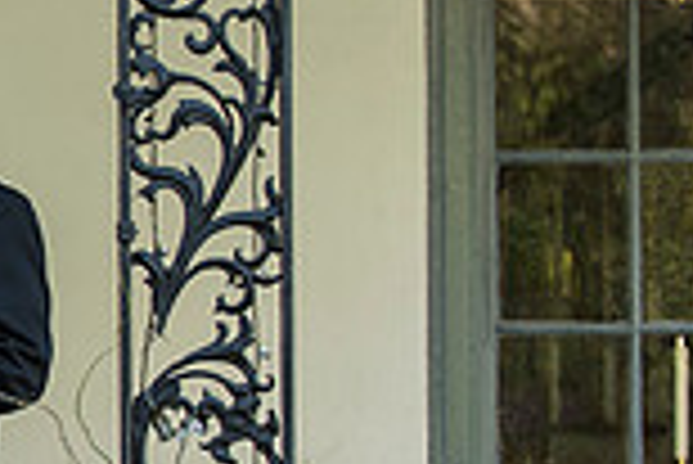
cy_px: 303
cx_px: -495
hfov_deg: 6.5
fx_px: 6031
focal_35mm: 313
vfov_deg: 4.4
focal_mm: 80
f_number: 3.5
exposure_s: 1/320
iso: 640
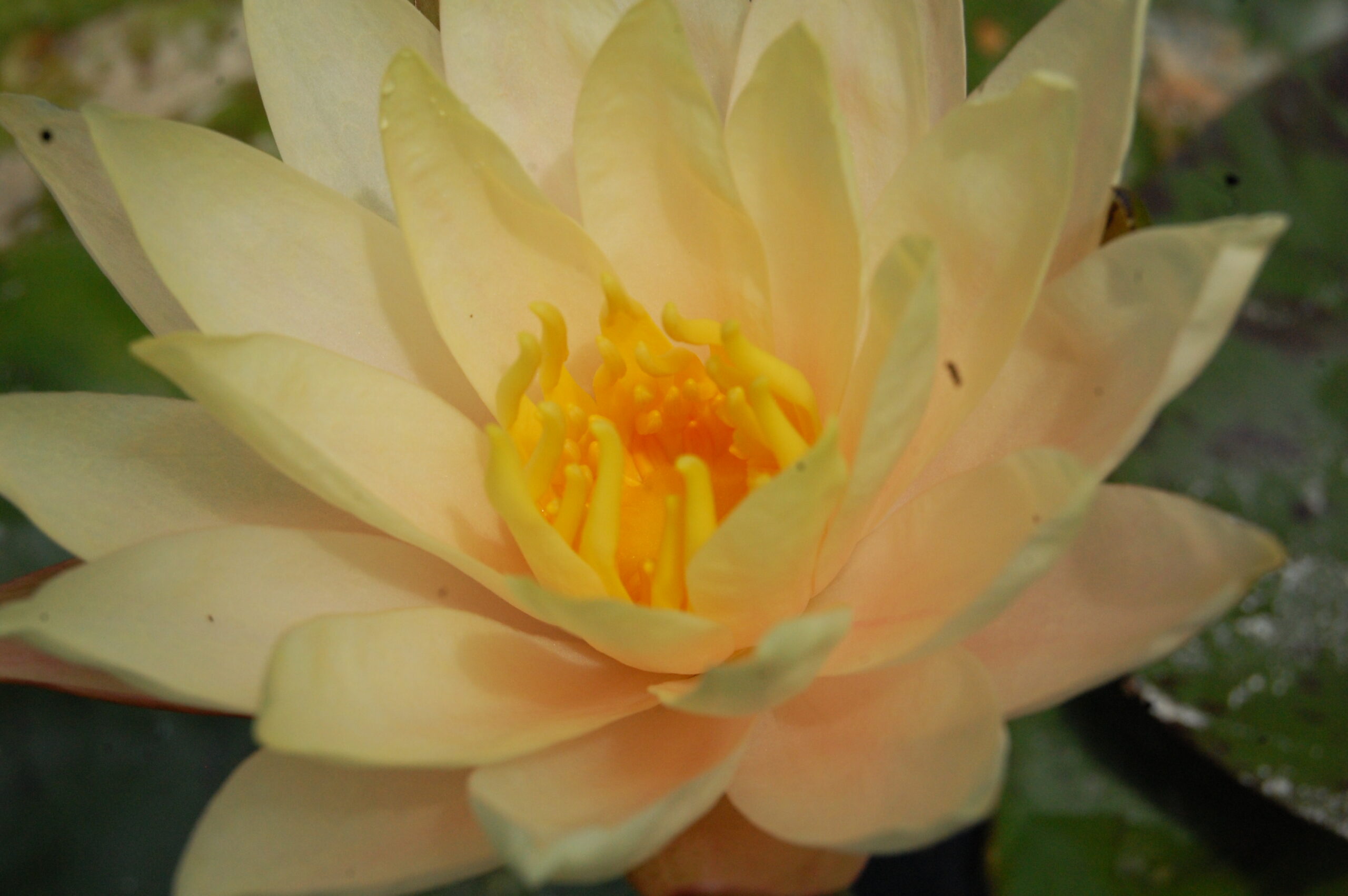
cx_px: 674
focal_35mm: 82
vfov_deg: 16.5
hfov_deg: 24.6
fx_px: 3086
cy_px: 448
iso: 800
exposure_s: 1/800
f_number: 14
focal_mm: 55
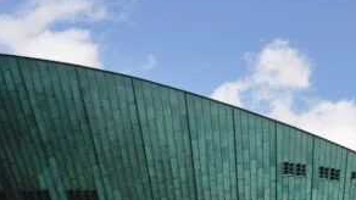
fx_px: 1246
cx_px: 308
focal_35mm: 132
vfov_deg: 9.1
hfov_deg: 16.1
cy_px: 206
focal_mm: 32
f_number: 6.3
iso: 200
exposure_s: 1/160
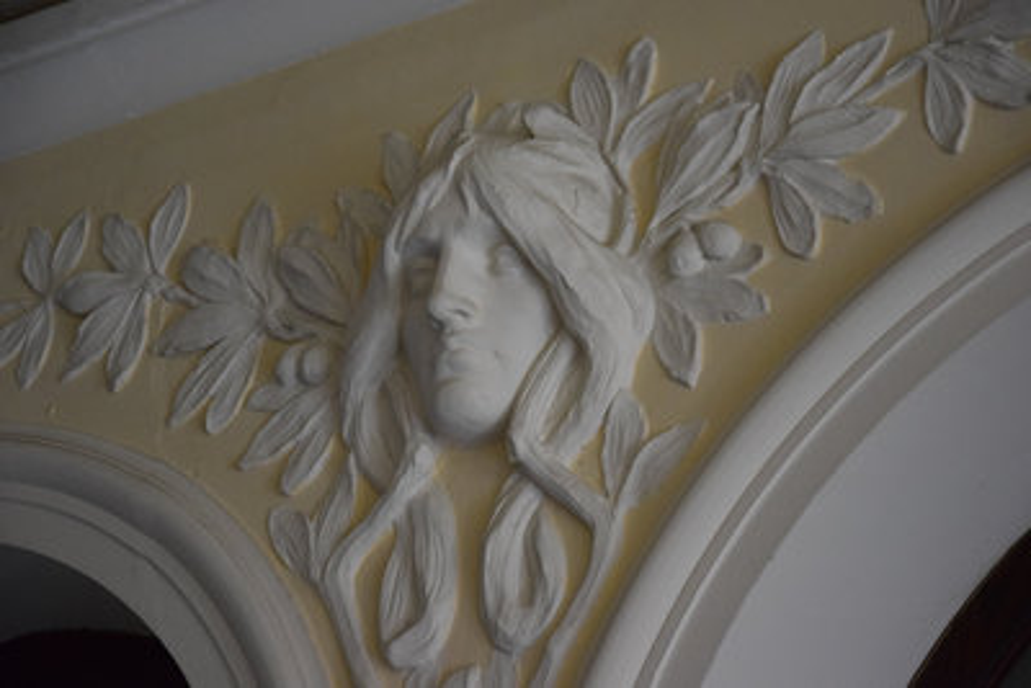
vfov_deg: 11.4
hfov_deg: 17.1
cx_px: 516
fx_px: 3438
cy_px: 344
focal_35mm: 120
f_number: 5.3
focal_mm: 80
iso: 3200
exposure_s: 1/160
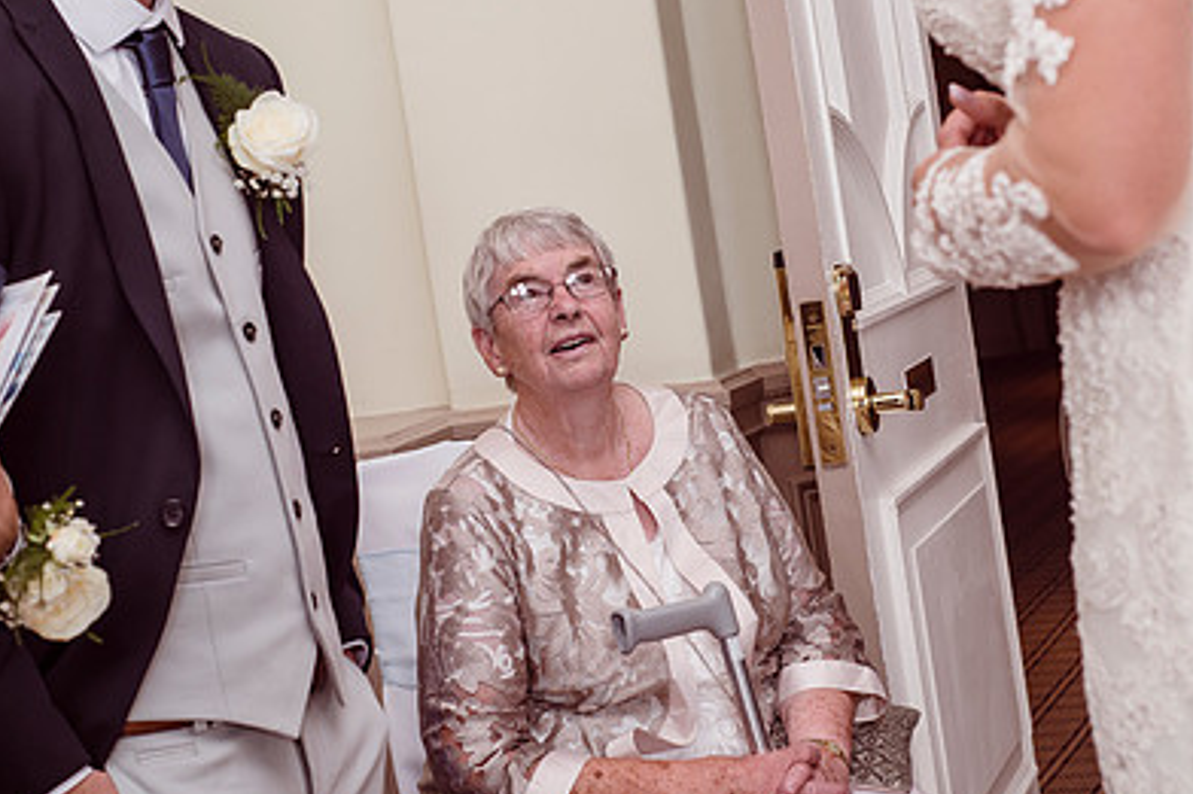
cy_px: 284
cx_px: 648
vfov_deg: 18.4
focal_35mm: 74
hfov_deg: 27.3
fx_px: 2451
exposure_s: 1/100
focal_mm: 50
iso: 400
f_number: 5.6
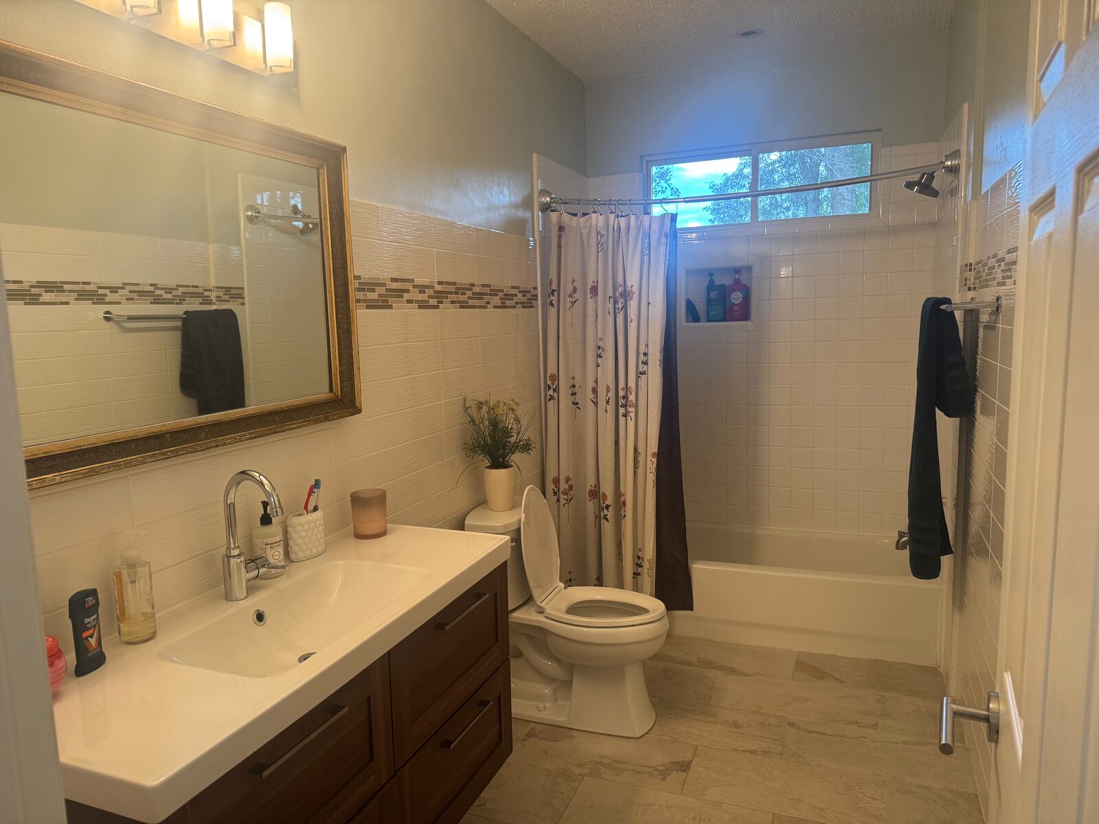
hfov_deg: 71.6
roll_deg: +1.8
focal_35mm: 24
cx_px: 550
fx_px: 762
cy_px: 412
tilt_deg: -8.7
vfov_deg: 56.8
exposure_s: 1/60
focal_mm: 6.76
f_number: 1.78
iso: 160
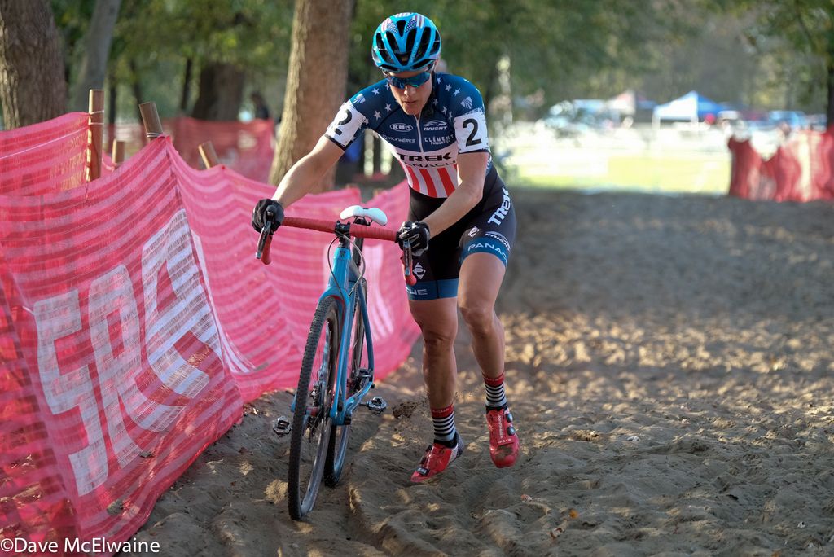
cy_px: 278
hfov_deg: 12.9
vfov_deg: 8.6
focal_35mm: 159
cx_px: 417
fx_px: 3685
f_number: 3.2
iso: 1600
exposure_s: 1/1250
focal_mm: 106
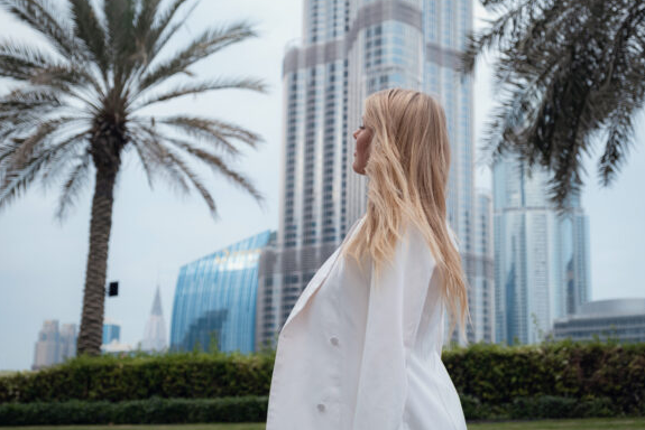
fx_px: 1058
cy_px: 204
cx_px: 348
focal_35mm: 59
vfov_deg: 23.0
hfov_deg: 33.9
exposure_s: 1/500
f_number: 3.2
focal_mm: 35.3
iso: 250
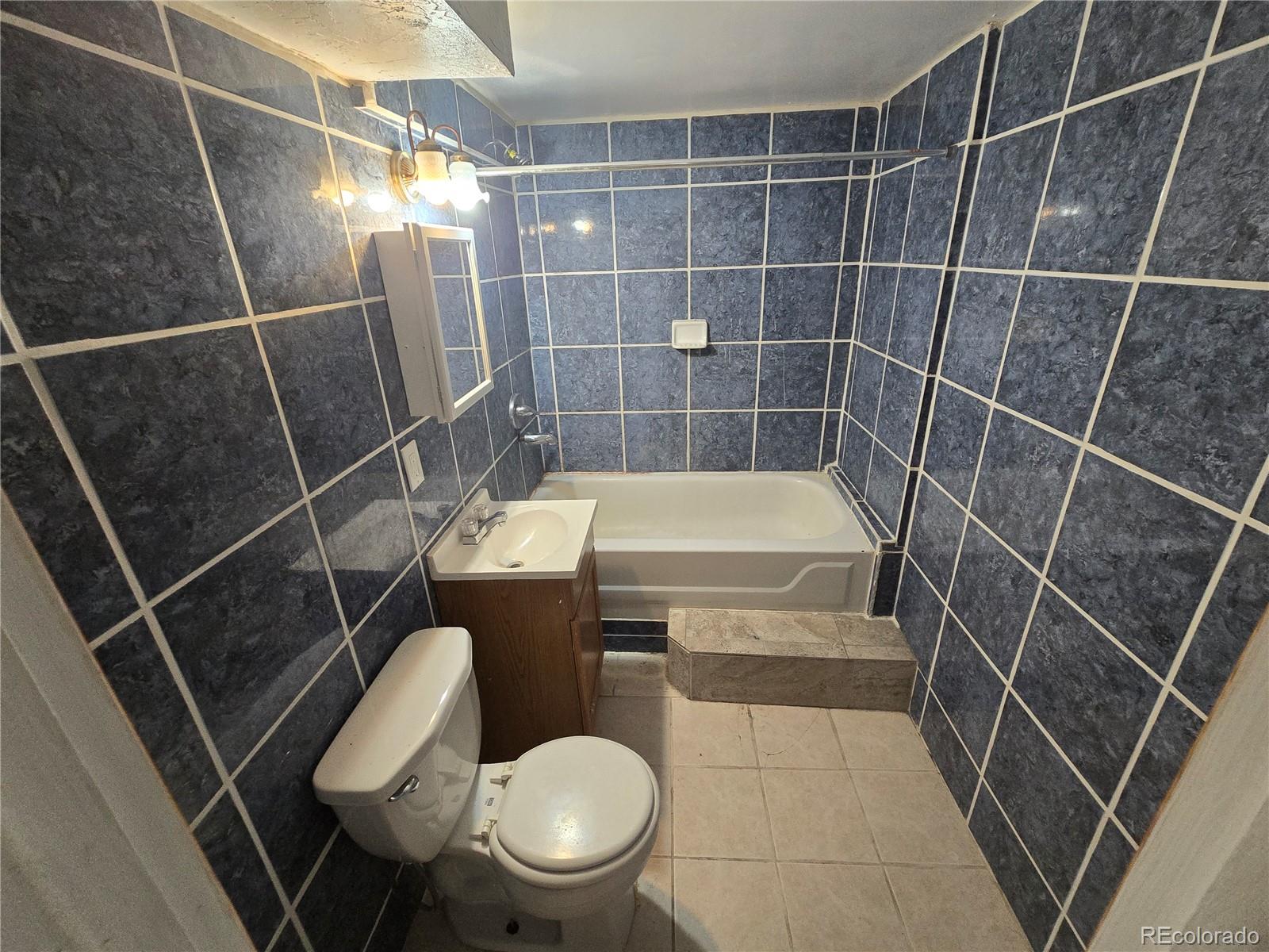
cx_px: 634
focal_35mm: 13
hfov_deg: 106.2
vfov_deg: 89.9
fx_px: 477
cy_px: 476
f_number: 2.2
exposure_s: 1/60
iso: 400
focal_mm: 2.2
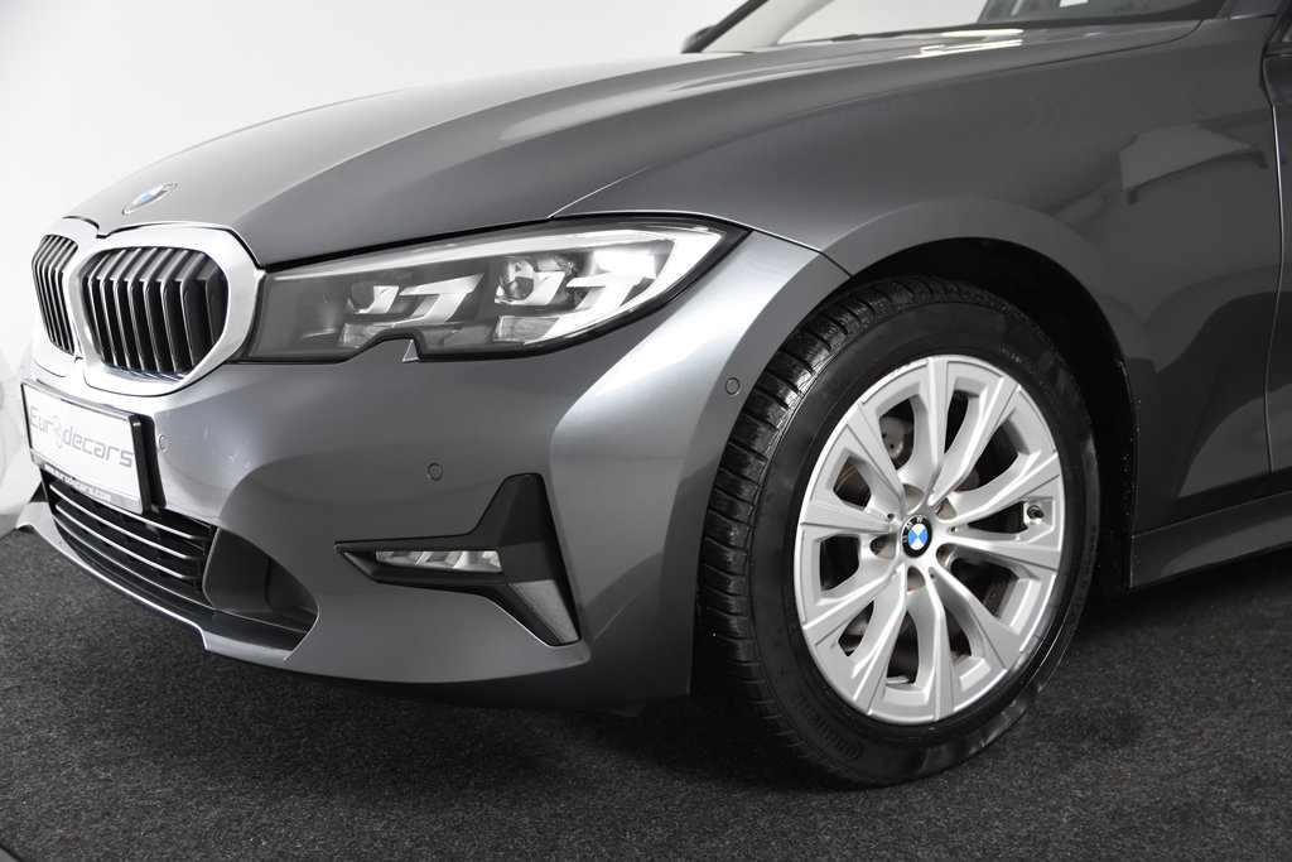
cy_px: 431
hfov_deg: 42.3
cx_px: 646
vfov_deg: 29.0
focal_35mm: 46
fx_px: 1669
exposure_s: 1/80
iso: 1600
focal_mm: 31
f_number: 4.5
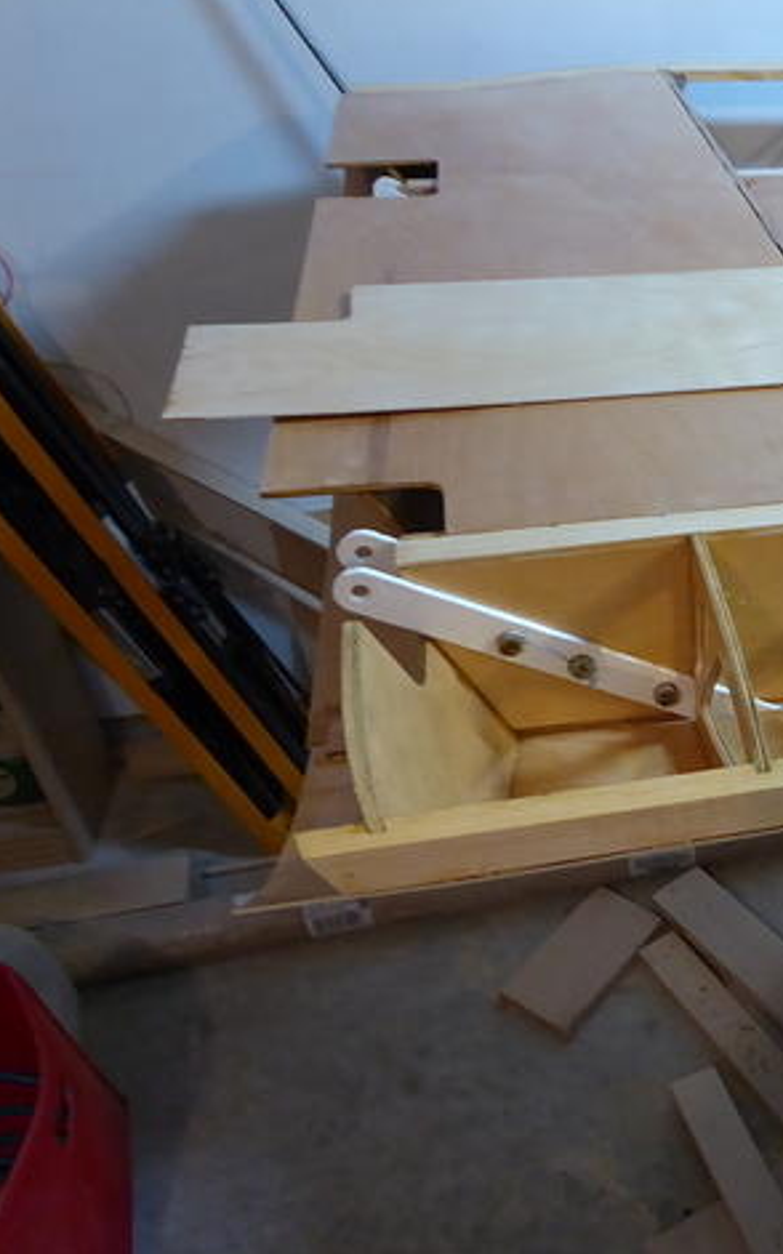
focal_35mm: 36
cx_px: 802
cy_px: 626
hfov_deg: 32.2
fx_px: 1230
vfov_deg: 54.0
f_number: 3.3
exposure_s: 1/20
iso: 400
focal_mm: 4.3
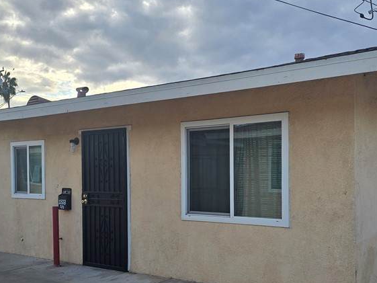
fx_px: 458
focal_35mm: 42
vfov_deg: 34.0
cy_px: 189
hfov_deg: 44.6
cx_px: 219
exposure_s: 1/563
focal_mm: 6.3
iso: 12
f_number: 1.7
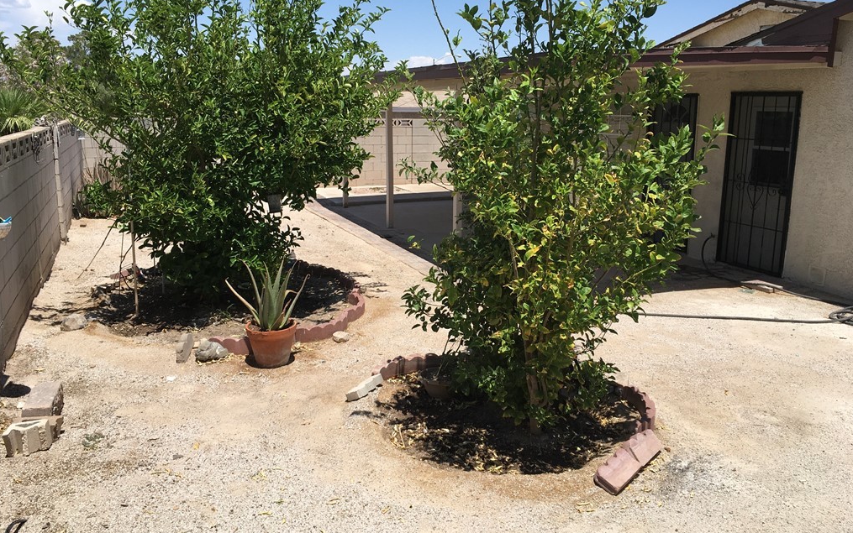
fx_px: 721
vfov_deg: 40.6
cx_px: 429
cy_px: 241
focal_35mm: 31
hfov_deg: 61.2
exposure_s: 1/1789
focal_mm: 4.15
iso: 25
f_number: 2.2
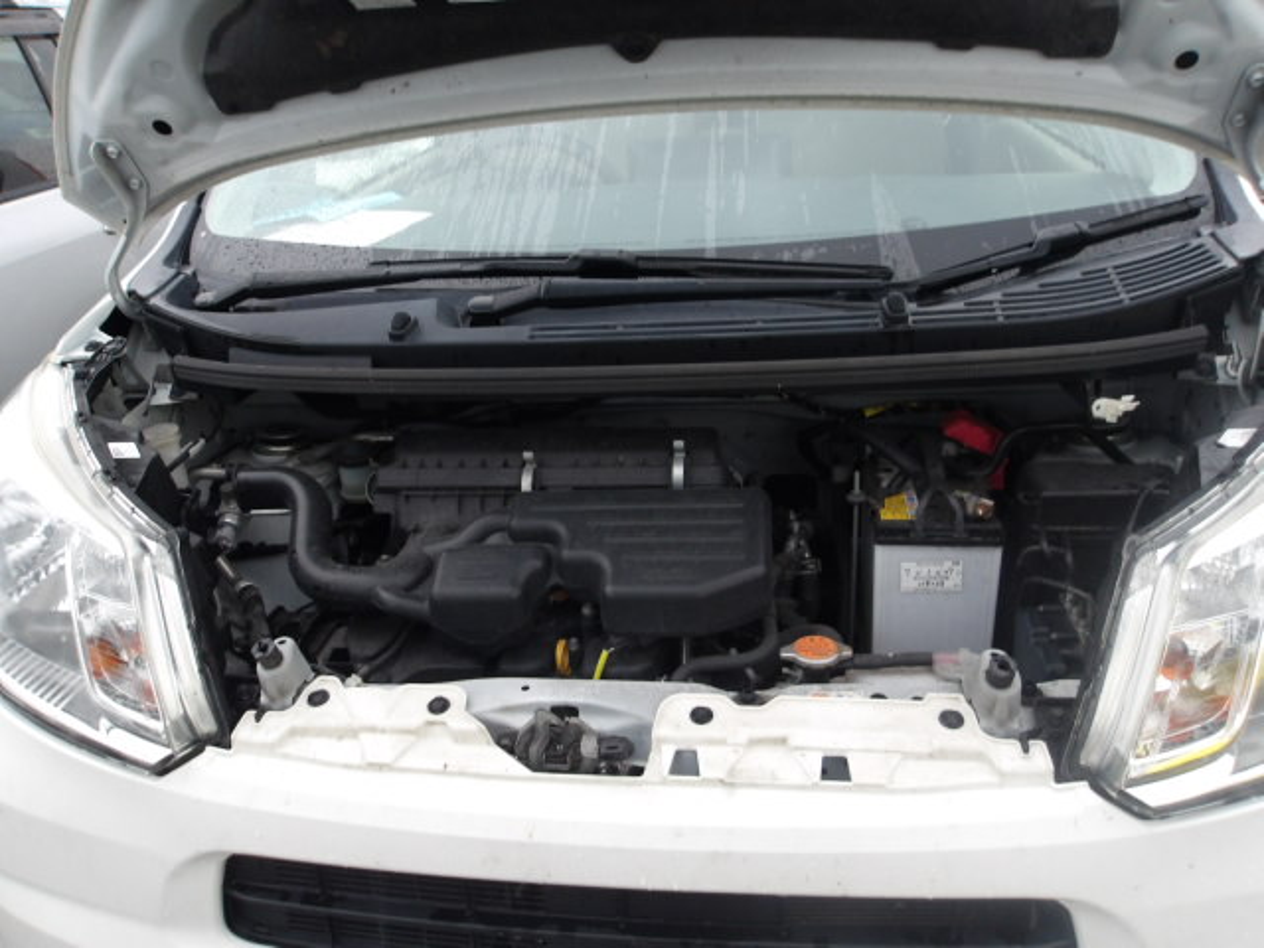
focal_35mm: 27
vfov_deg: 51.4
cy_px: 474
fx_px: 986
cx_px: 632
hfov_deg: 65.3
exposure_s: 1/60
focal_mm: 4.9
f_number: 10.4
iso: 317
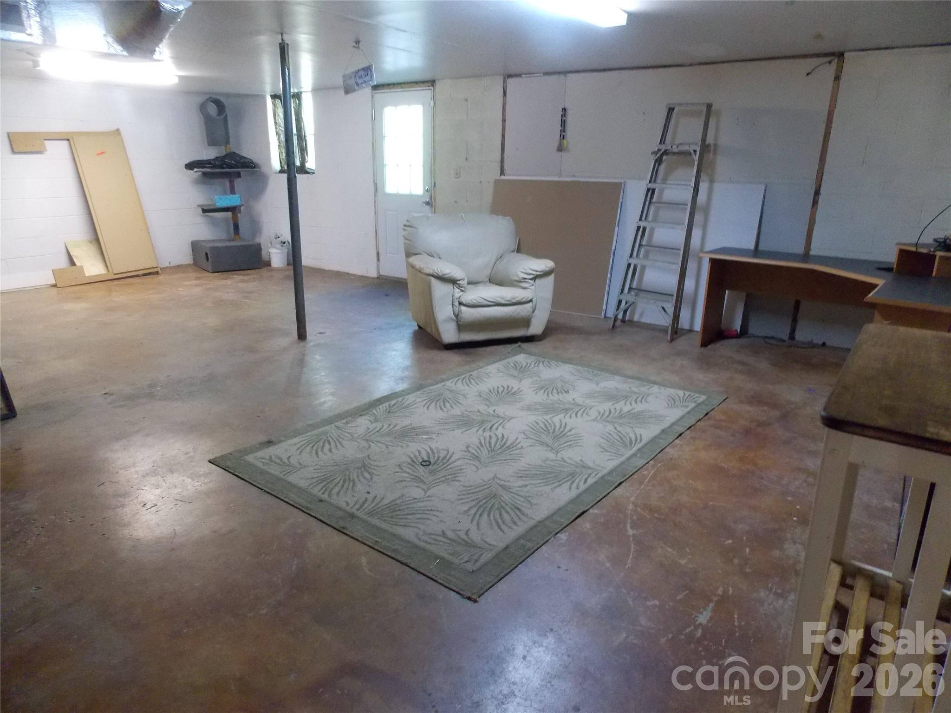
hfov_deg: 73.9
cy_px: 356
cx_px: 476
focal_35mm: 23
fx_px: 632
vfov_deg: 58.9
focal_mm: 4
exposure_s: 1/8
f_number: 3.1
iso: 400
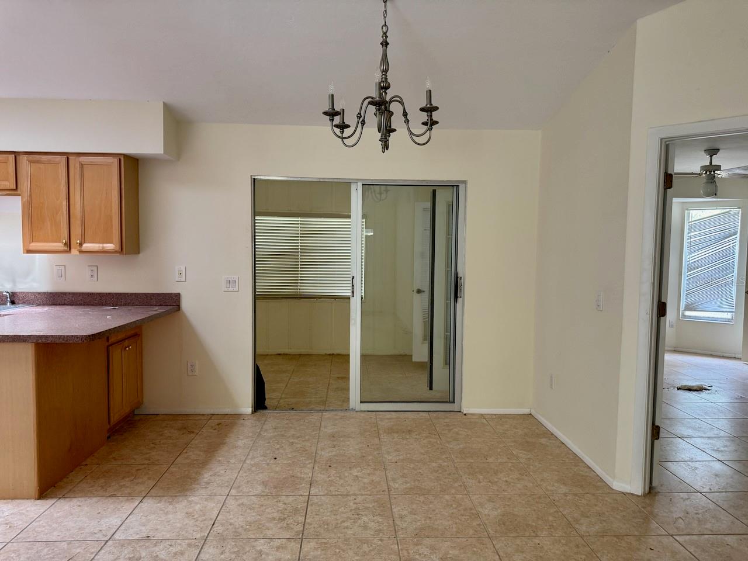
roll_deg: -0.7
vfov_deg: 56.8
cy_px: 280
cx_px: 374
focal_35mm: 24
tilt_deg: -4.0
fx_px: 519
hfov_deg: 71.6
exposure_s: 1/66
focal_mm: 6.76
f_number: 1.78
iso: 200
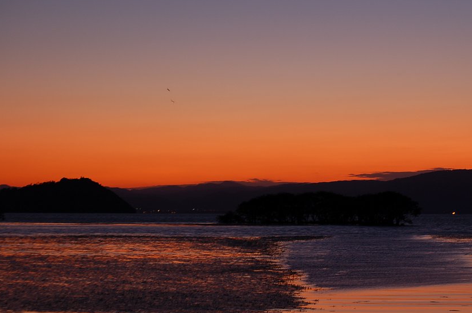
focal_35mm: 102
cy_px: 148
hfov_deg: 20.1
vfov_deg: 13.4
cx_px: 279
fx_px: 1330
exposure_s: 1/3
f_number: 9
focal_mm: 55
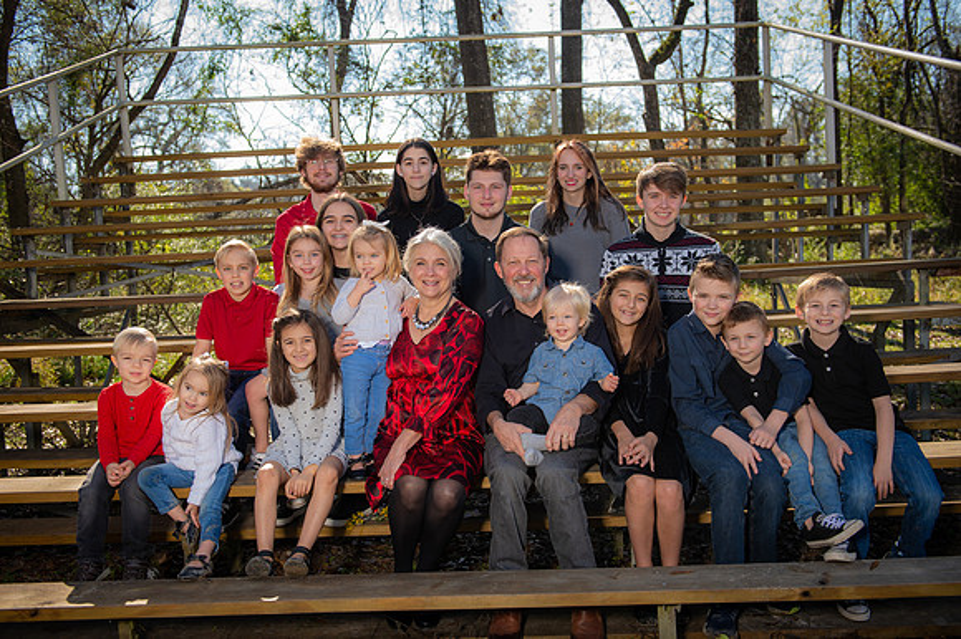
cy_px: 320
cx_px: 480
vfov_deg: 36.5
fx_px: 969
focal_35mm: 36
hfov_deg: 52.7
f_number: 4
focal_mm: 35
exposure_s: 1/250
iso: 50
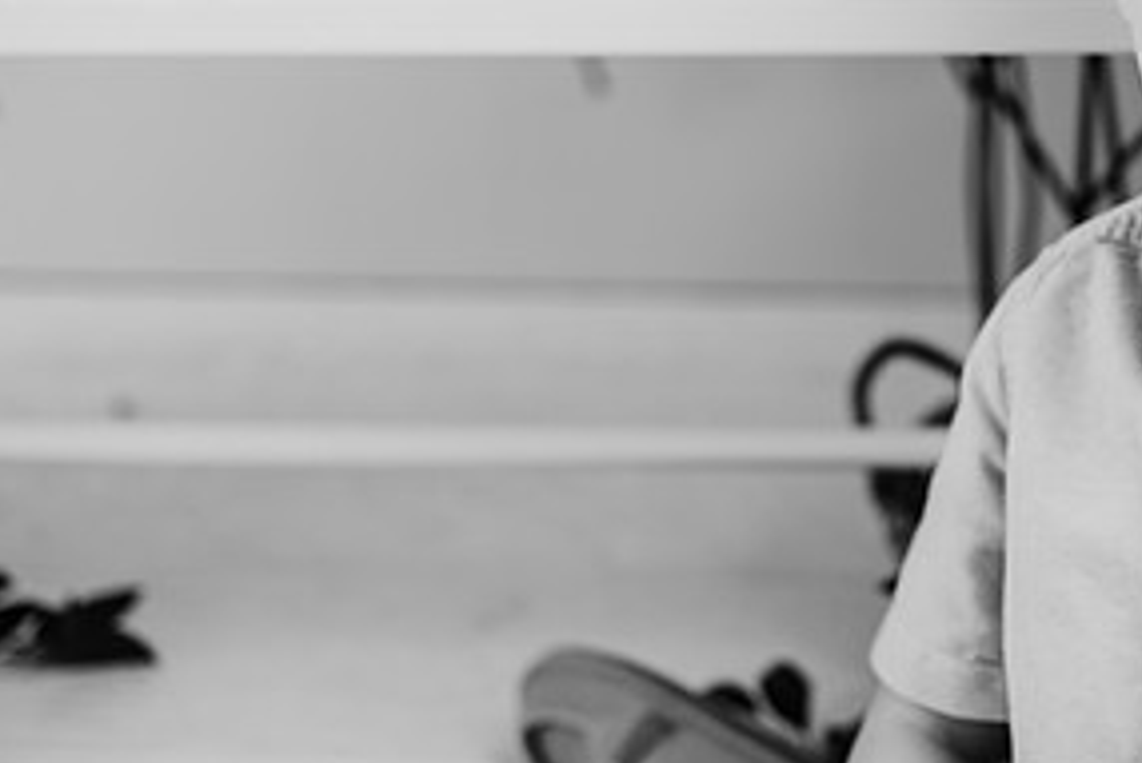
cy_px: 123
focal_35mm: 106
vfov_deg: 12.9
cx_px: 1012
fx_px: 3364
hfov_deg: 19.0
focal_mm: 50
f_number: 2.5
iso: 100
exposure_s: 1/160
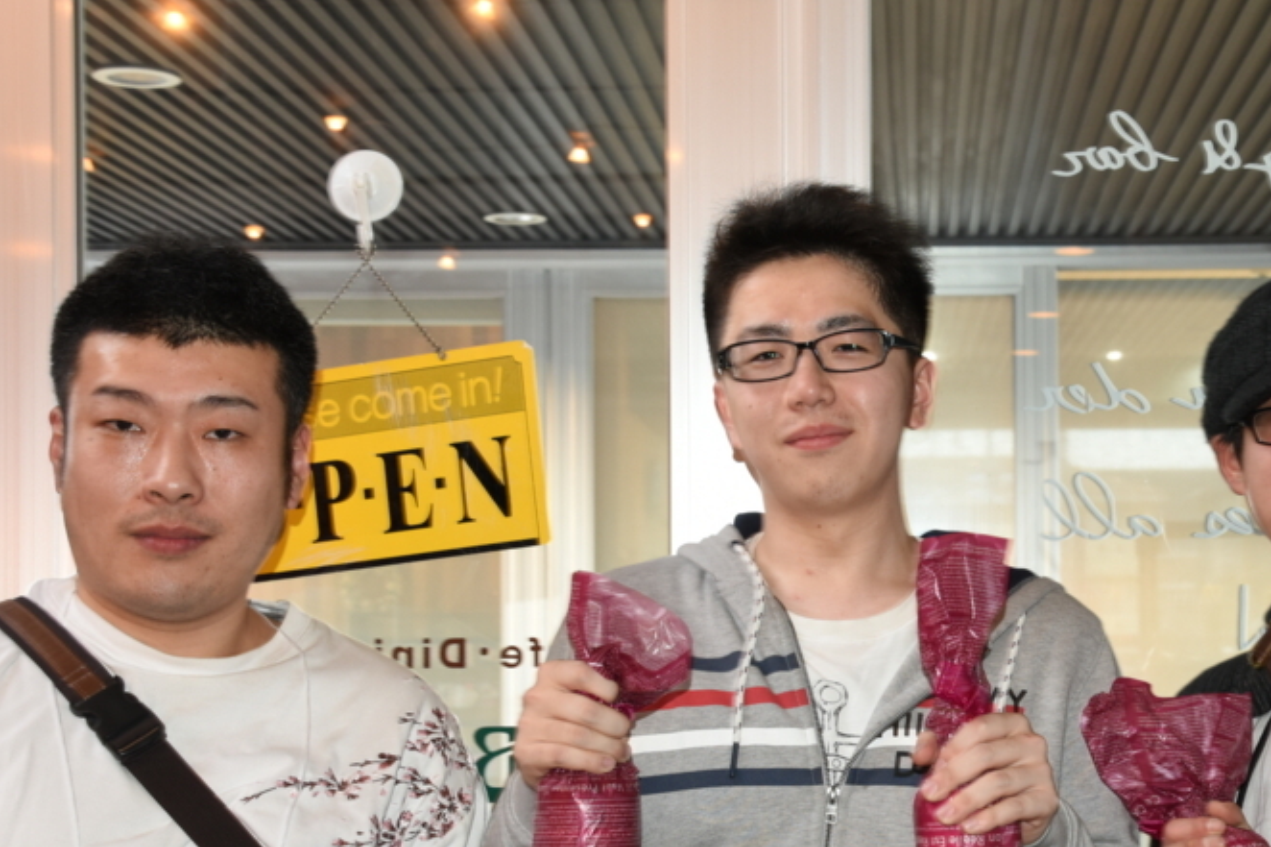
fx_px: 2294
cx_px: 849
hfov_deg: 30.7
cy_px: 556
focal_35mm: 65
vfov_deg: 20.8
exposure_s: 1/13
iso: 400
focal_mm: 28
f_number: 5
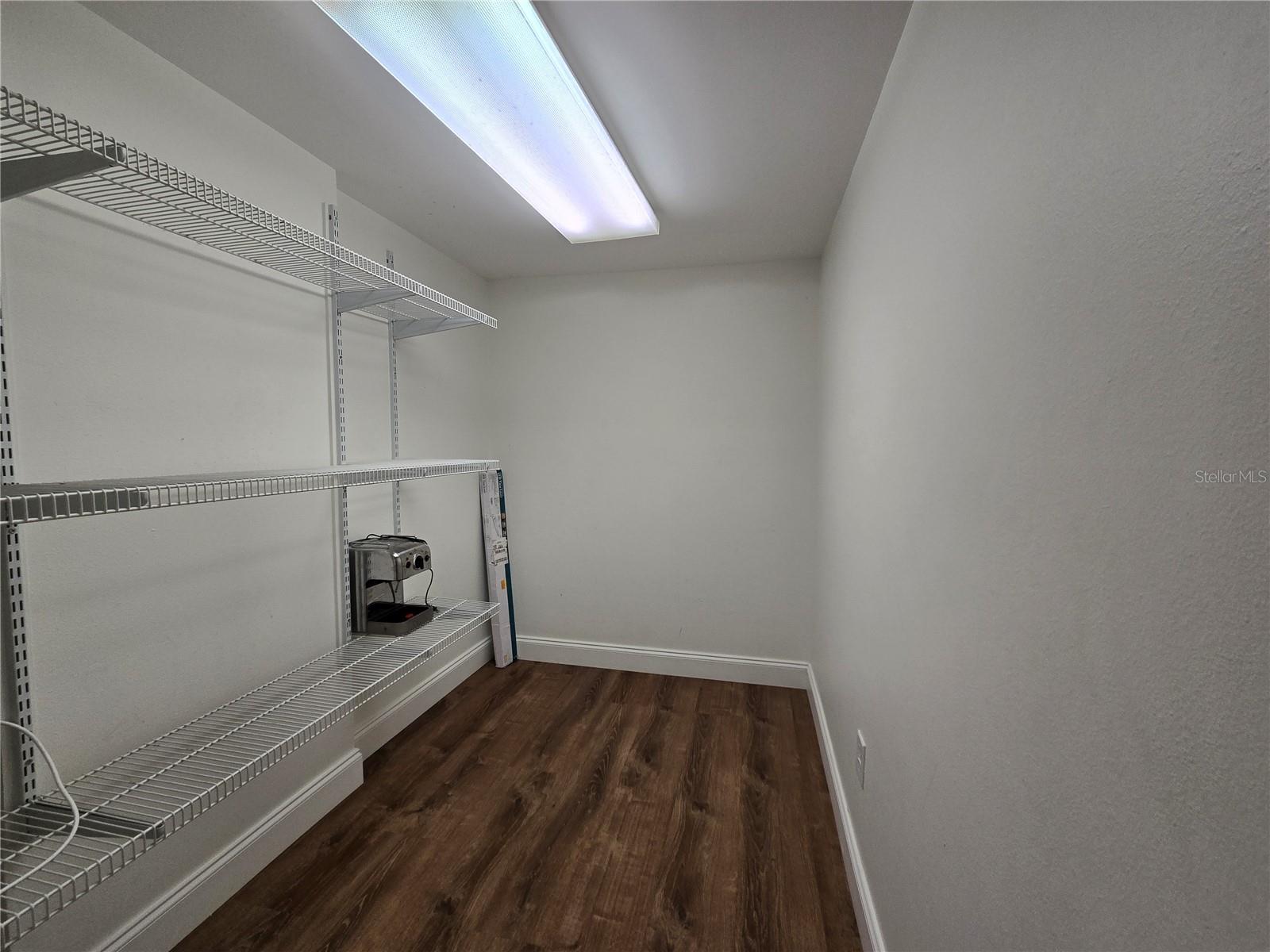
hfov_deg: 106.2
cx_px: 635
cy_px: 476
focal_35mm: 13
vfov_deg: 89.9
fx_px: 477
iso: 80
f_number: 2.2
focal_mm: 2.2
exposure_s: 1/120
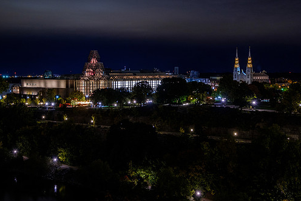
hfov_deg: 44.5
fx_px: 368
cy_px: 89
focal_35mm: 44
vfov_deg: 30.5
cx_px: 142
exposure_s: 10
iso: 400
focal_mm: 24
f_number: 8
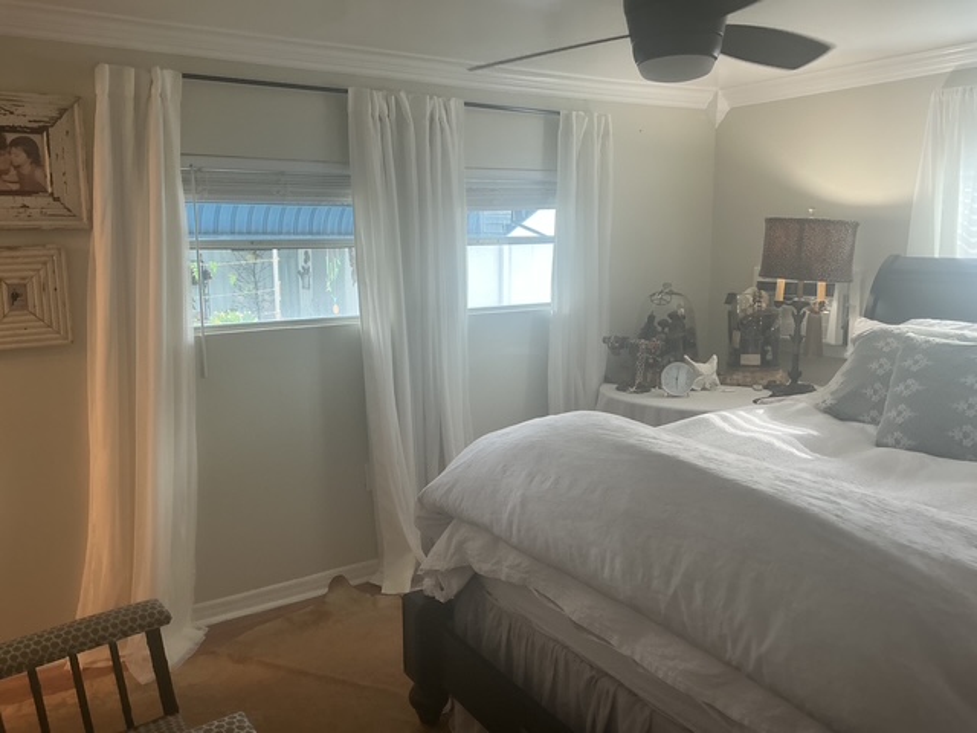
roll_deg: +0.2
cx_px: 488
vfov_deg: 48.2
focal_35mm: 29
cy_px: 366
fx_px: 818
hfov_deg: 61.7
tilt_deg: -8.8
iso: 50
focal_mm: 3
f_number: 1.8
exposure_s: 1/60
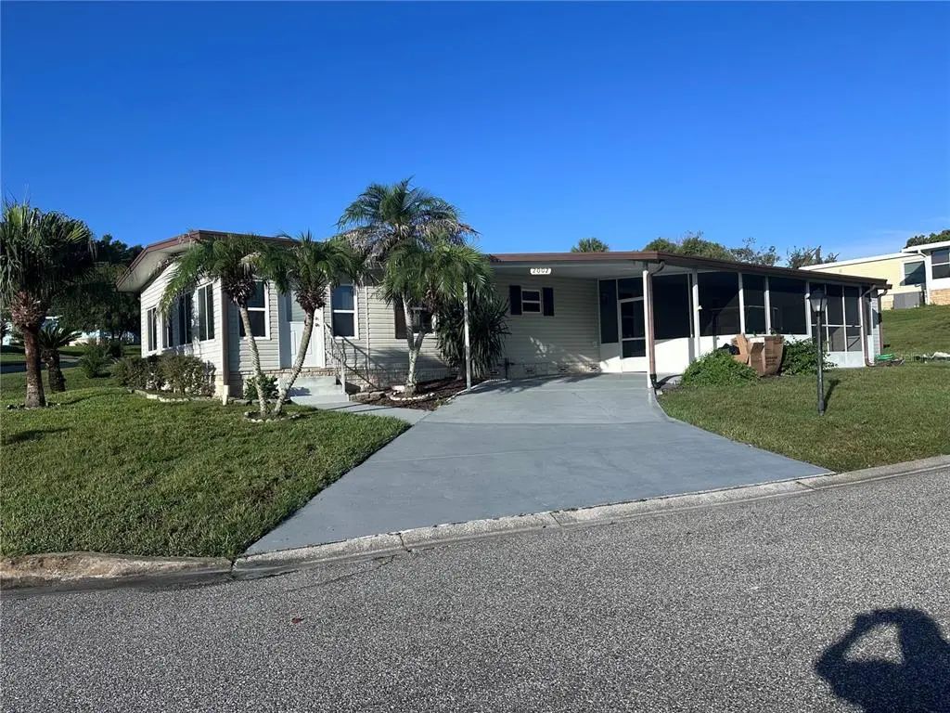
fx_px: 659
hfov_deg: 71.6
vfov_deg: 56.8
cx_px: 475
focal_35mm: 24
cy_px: 356
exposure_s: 1/4348
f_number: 1.78
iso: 80
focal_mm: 6.86
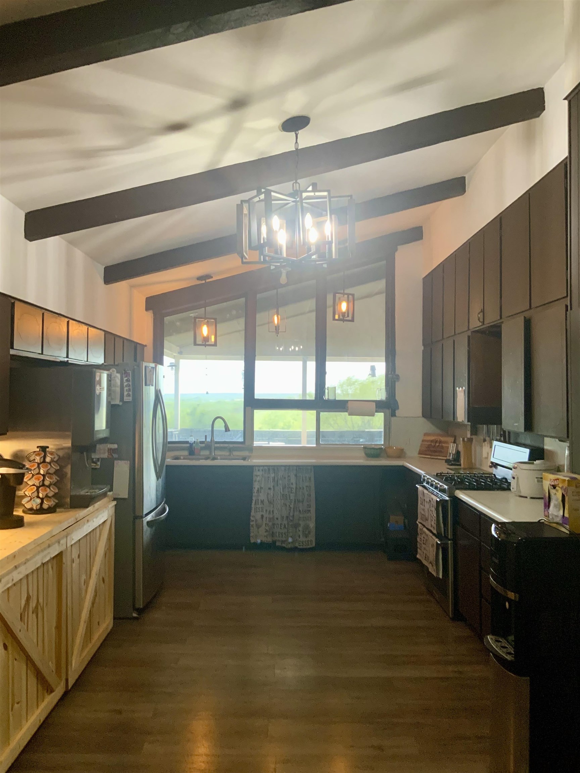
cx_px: 290
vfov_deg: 61.7
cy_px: 386
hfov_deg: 48.2
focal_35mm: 29
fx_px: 648
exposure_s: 1/60
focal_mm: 3
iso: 160
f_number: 1.8
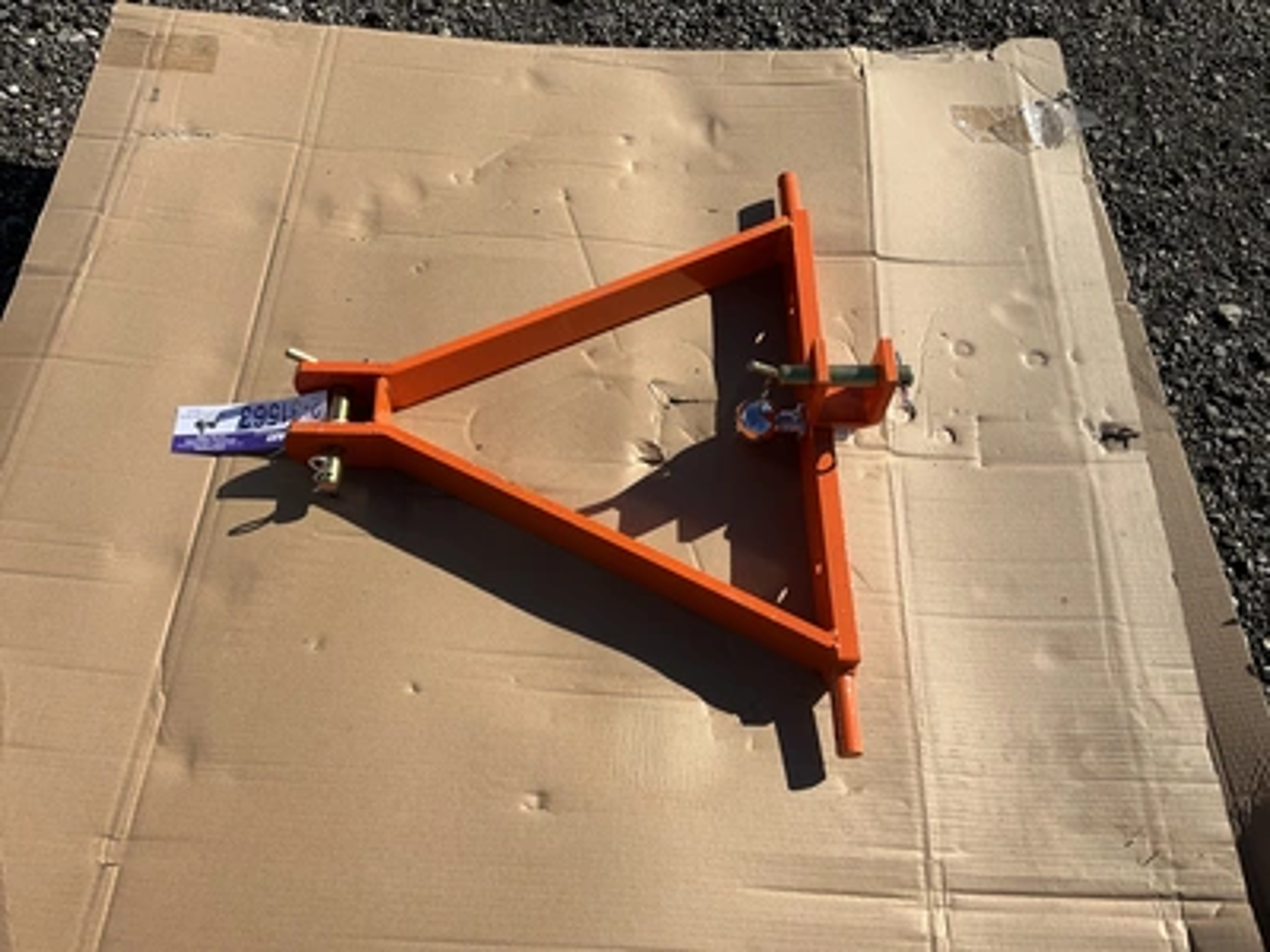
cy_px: 476
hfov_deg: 61.7
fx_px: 1064
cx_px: 635
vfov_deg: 48.2
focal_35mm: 29
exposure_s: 1/2801
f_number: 1.8
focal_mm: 3
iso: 25
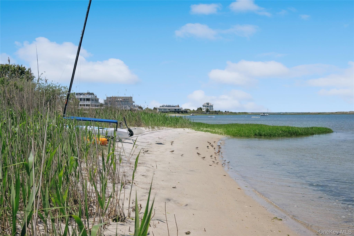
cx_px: 177
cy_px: 118
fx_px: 423
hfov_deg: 45.4
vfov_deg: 31.2
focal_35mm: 43
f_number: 8
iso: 400
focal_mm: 43
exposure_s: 1/8000
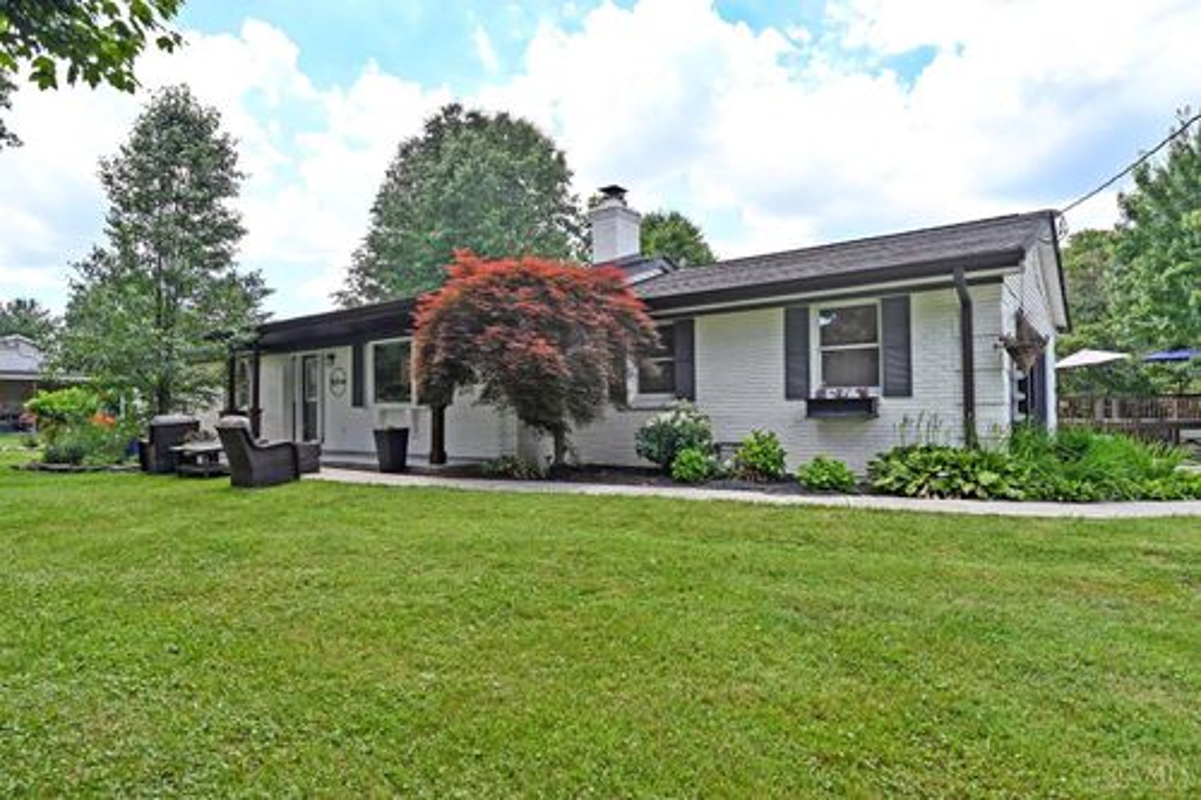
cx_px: 600
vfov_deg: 61.9
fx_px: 667
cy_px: 400
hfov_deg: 84.0
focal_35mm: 20
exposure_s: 1/250
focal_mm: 20
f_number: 5.6
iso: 110
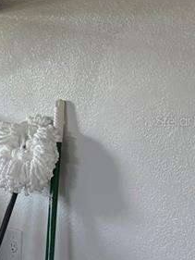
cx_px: -195
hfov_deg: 11.9
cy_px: 120
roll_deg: -2.5
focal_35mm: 111
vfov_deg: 17.7
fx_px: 833
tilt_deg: -4.0
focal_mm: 5.96
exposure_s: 1/138
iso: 125
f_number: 1.6
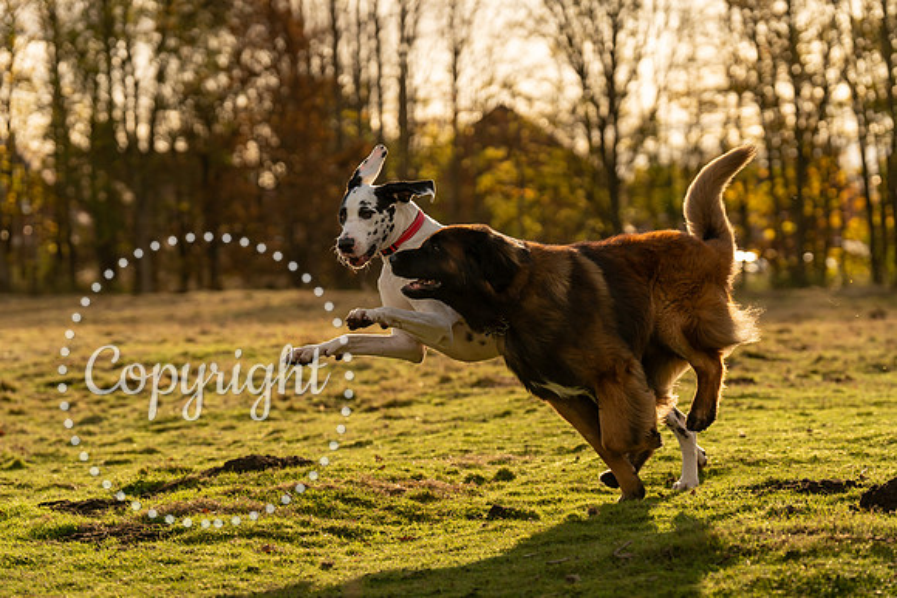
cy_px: 299
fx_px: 2857
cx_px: 448
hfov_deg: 17.8
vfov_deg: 12.0
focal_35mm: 115
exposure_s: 1/3200
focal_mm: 112
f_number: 3.5
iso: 200
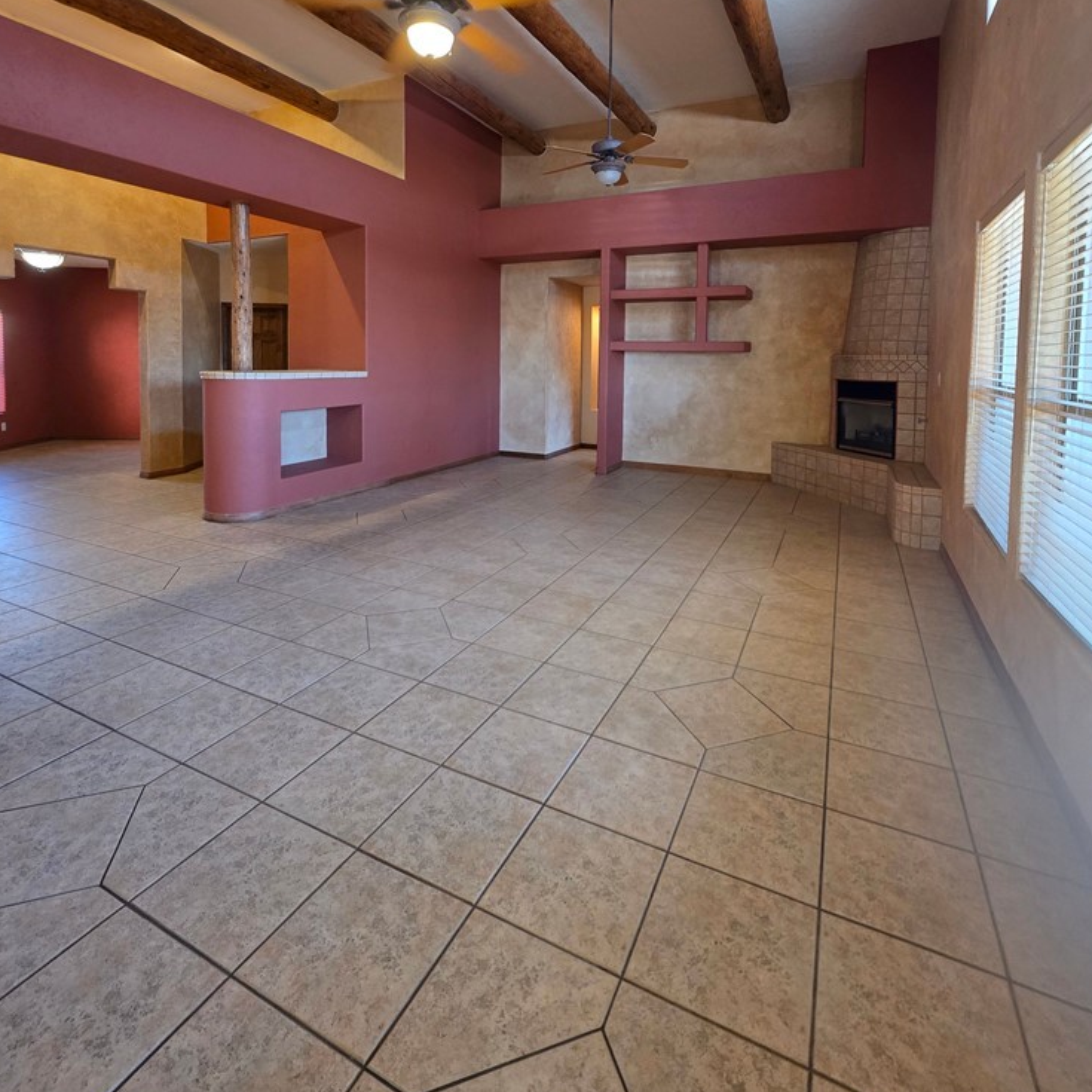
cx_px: 542
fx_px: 571
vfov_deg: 85.3
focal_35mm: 16
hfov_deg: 87.4
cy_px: 394
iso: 250
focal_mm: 2.2
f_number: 1.9
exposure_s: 1/60
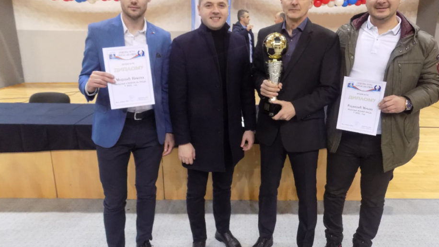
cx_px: 242
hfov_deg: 67.8
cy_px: 116
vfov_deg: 41.5
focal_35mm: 28
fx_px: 326
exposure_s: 1/30
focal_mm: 4
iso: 360
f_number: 3.1
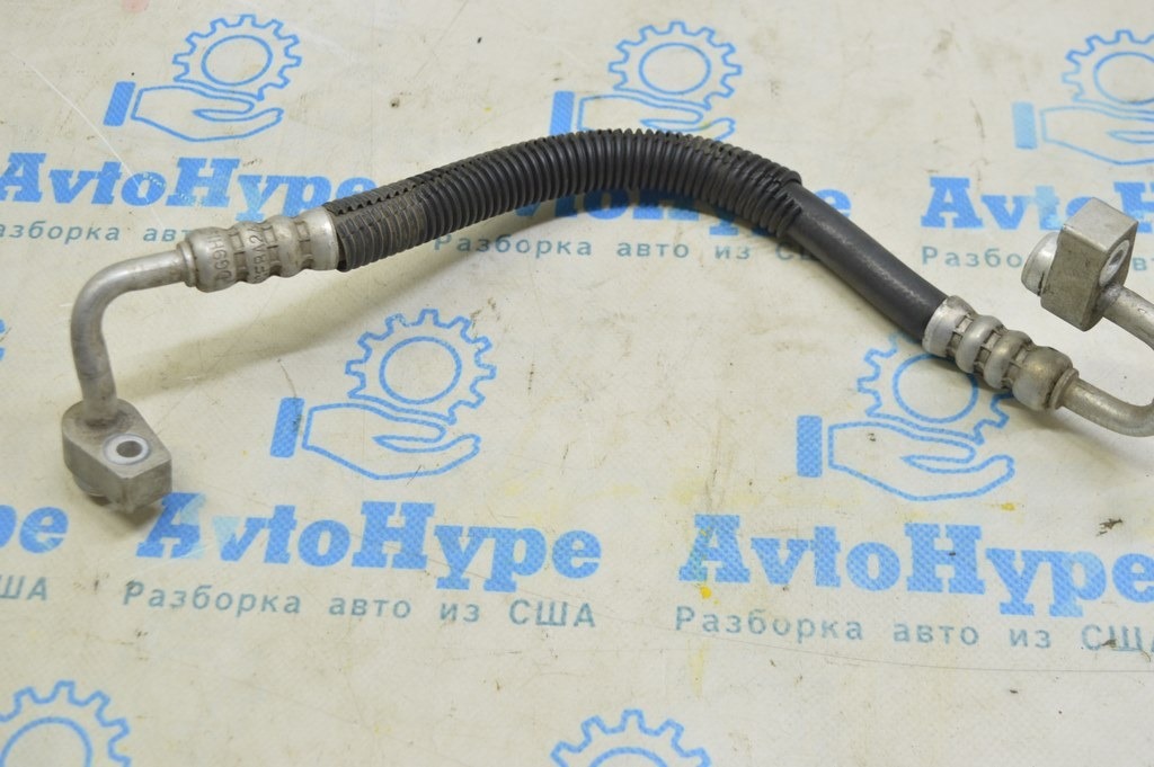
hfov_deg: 38.9
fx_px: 1633
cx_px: 577
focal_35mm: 51
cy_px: 384
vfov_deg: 26.4
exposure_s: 1/20
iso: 400
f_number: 5.6
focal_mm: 34
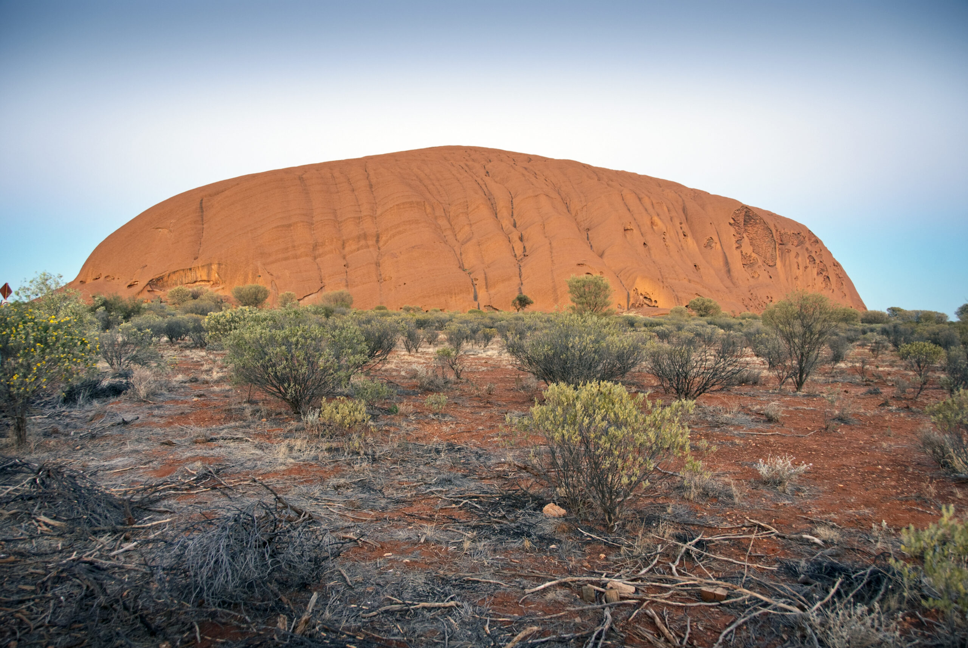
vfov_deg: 43.7
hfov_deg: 61.9
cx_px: 484
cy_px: 324
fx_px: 808
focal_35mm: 30
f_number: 3.8
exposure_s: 1/4
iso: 100
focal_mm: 20
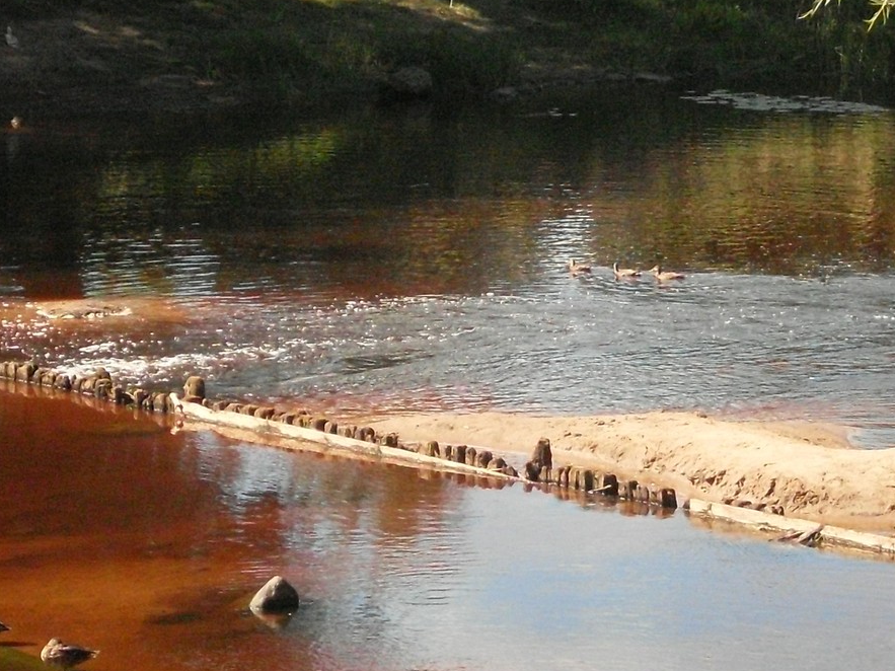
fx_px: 4783
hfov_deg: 10.7
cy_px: 257
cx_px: 496
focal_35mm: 185
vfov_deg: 8.0
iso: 400
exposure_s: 1/750
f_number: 5.2
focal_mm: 18.9
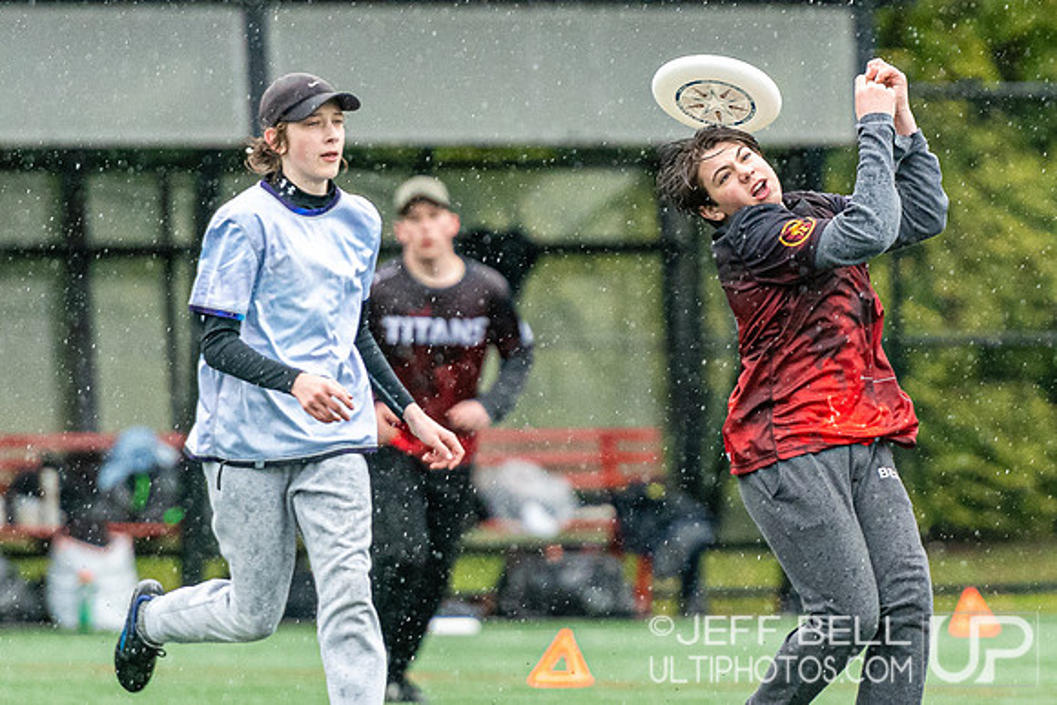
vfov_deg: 2.1
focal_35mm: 644
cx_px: 852
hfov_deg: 3.2
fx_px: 18900
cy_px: 324
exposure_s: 1/1000
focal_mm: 200
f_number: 3.2
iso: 1800
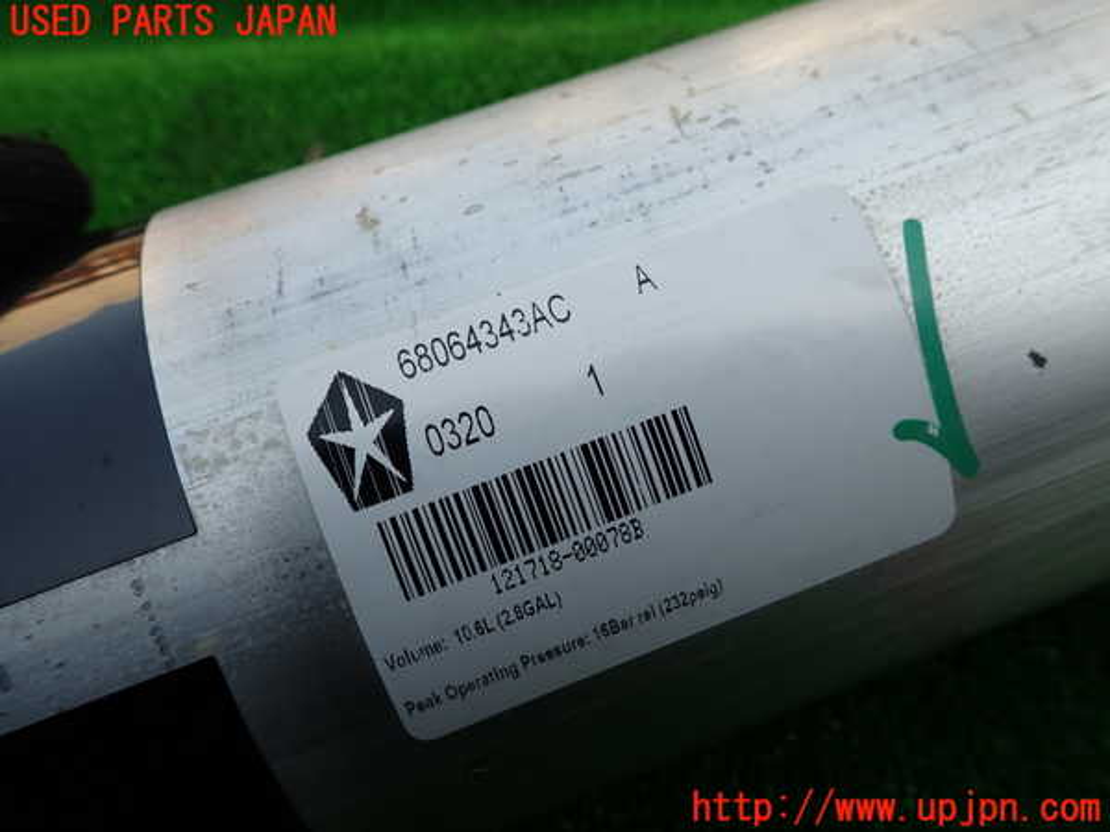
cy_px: 416
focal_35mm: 25
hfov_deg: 69.4
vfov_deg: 54.9
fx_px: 802
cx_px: 555
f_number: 2.8
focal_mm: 4.5
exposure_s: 1/500
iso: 100
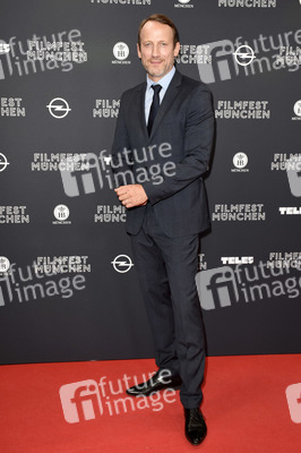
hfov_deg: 29.8
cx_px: 150
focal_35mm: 45
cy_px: 226
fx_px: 565
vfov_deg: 43.6
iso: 400
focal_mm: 30
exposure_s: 1/100
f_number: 6.3
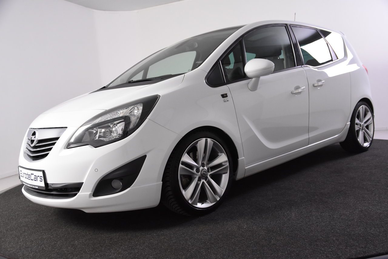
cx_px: 194
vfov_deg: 36.9
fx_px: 388
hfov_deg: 53.1
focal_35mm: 36
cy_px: 130
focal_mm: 24
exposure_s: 1/100
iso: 1600
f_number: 4.5
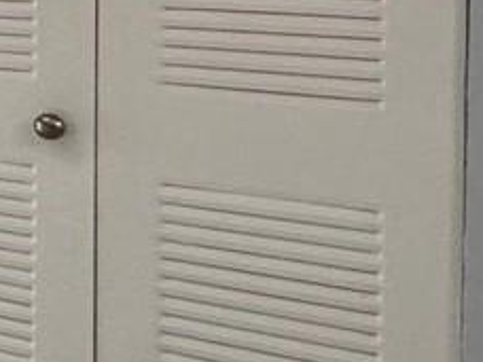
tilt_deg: -1.5
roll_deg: +0.2
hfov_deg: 12.4
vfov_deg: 14.6
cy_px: -77
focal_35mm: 98
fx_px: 1367
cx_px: -853
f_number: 2.2
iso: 64
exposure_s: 1/120
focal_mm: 2.22
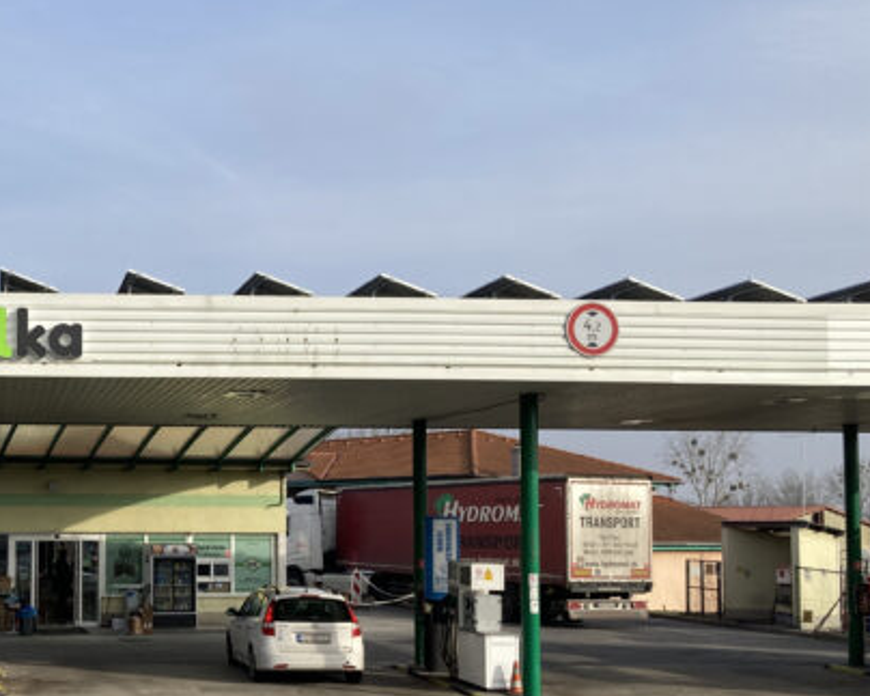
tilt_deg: +4.0
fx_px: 1339
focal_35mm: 52
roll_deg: -0.4
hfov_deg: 34.2
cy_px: 476
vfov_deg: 28.9
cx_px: 101
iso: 20
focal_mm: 3.99
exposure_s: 1/1429
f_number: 1.8
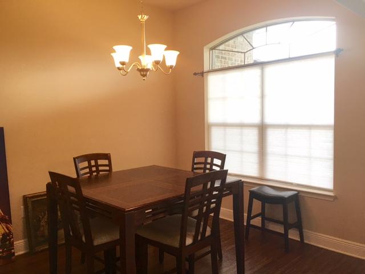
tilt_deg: -3.6
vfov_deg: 48.2
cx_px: 182
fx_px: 306
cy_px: 137
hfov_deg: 61.7
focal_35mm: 29
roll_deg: +0.9
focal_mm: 4.15
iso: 32
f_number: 2.2
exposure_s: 1/33
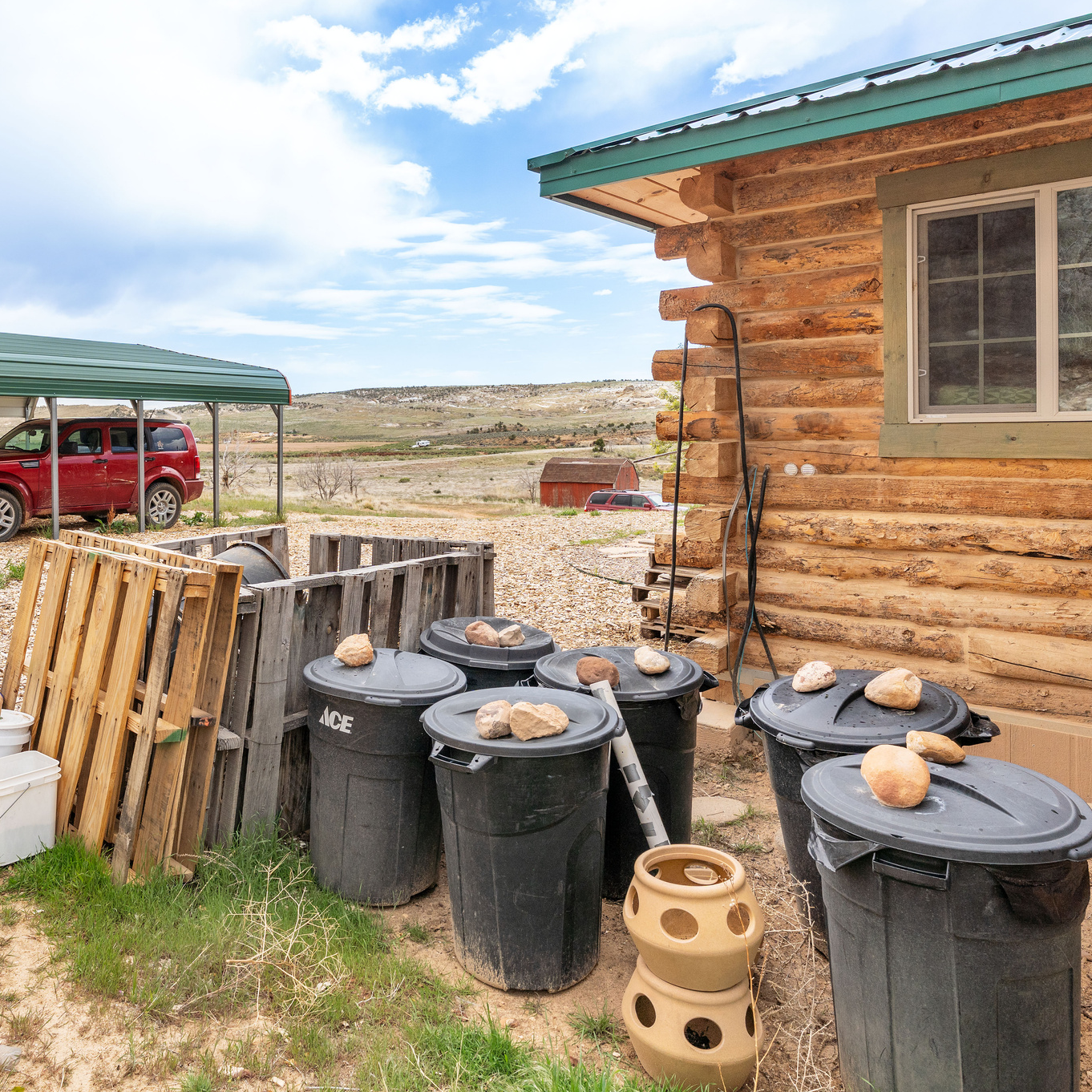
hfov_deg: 66.0
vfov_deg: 67.0
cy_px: 546
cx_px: 414
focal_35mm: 23
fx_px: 825
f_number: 7.1
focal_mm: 18.1
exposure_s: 1/640
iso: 400
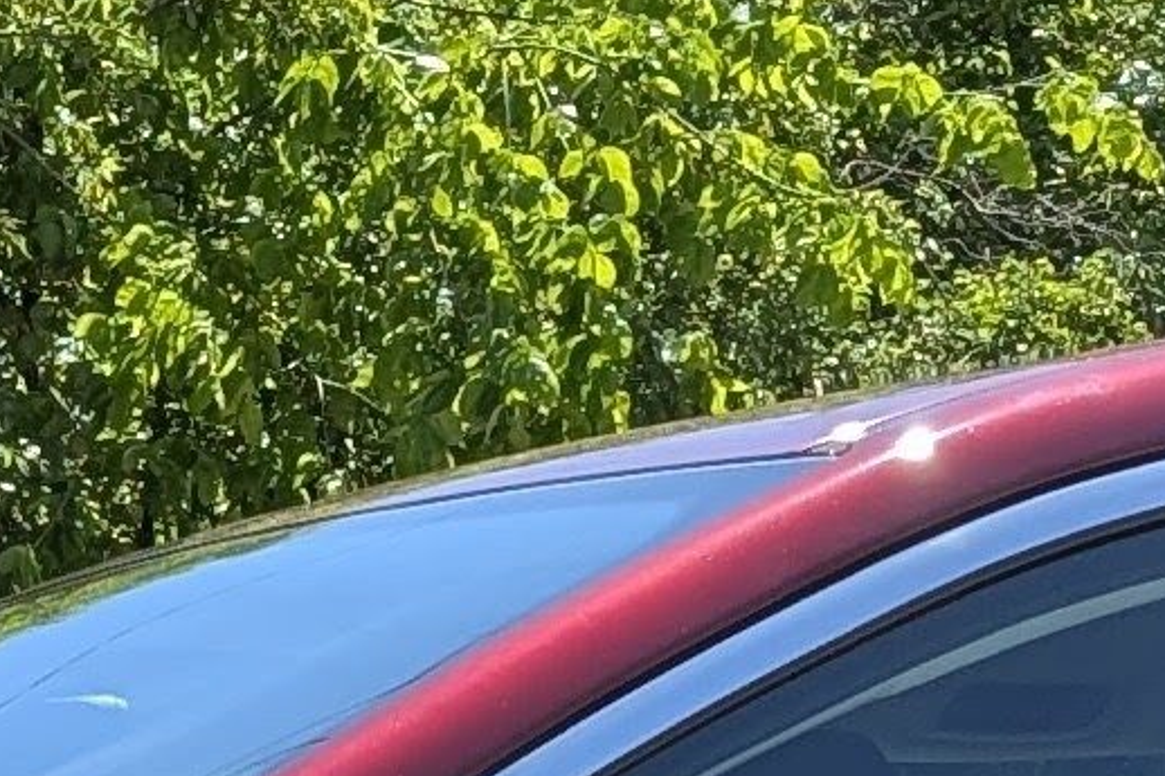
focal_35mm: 197
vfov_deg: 6.5
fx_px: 6373
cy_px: 2006
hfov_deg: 10.4
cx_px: 477
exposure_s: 1/1066
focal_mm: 6.9
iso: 23
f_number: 1.68
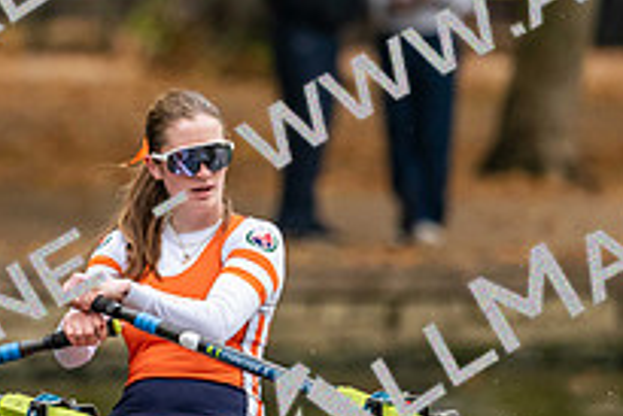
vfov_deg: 1.2
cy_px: 220
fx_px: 19620
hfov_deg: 1.8
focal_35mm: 1133
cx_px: 15
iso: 2200
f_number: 4.5
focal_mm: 400
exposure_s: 1/2500
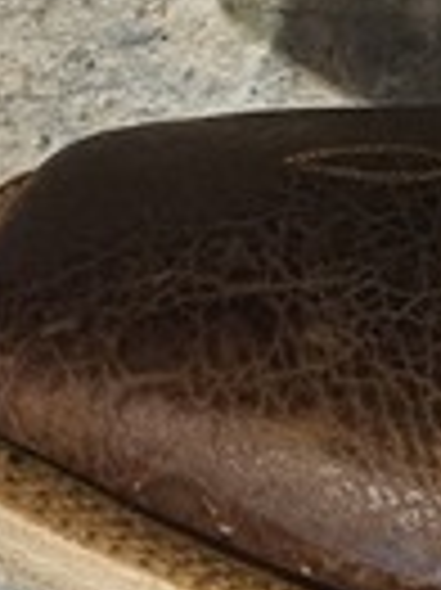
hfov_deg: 8.2
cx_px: 1152
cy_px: -441
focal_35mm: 162
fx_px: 2756
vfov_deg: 11.4
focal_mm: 5.4
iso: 800
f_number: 1.8
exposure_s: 1/24
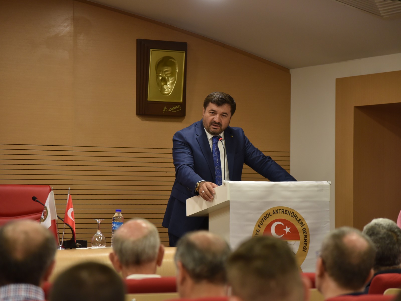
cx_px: 222
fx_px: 1506
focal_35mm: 130
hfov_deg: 15.2
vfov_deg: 11.4
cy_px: 151
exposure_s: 1/125
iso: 1250
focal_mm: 120
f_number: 4
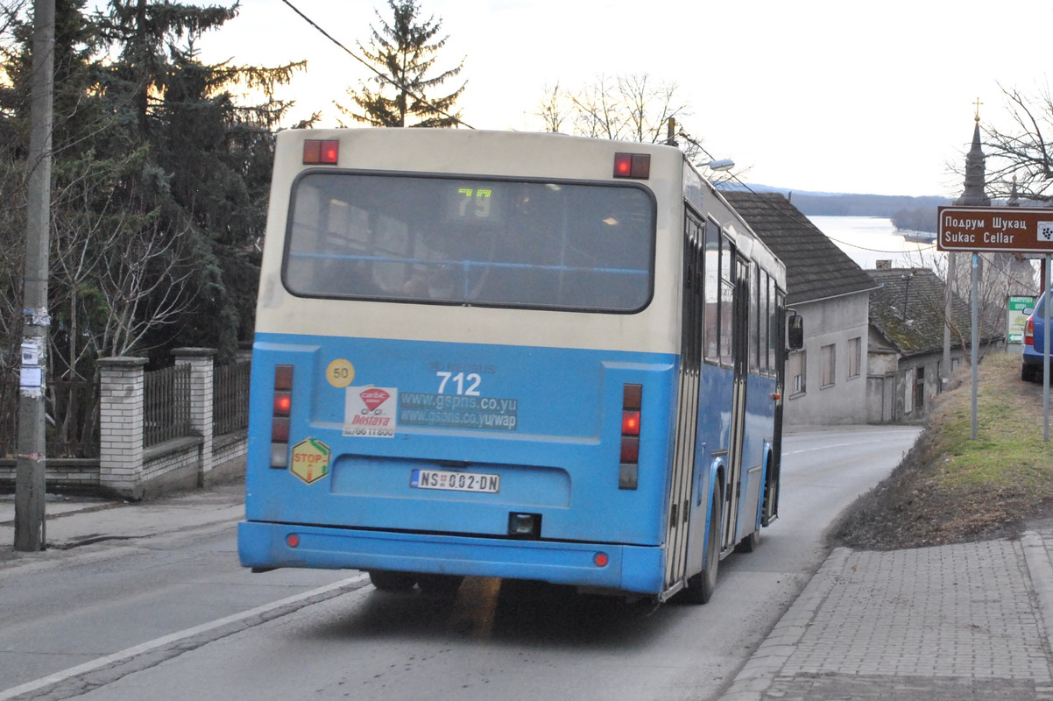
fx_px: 1535
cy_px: 350
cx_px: 526
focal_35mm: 52
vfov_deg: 25.7
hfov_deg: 37.9
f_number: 5
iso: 800
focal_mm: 35
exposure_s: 1/320
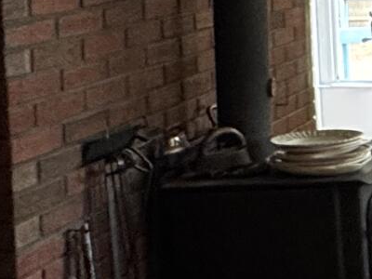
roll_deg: +0.1
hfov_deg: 14.5
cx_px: 806
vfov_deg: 14.0
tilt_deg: -6.5
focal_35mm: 105
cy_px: 25
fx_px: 1128
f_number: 2.2
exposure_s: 1/60
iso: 320
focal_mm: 2.22
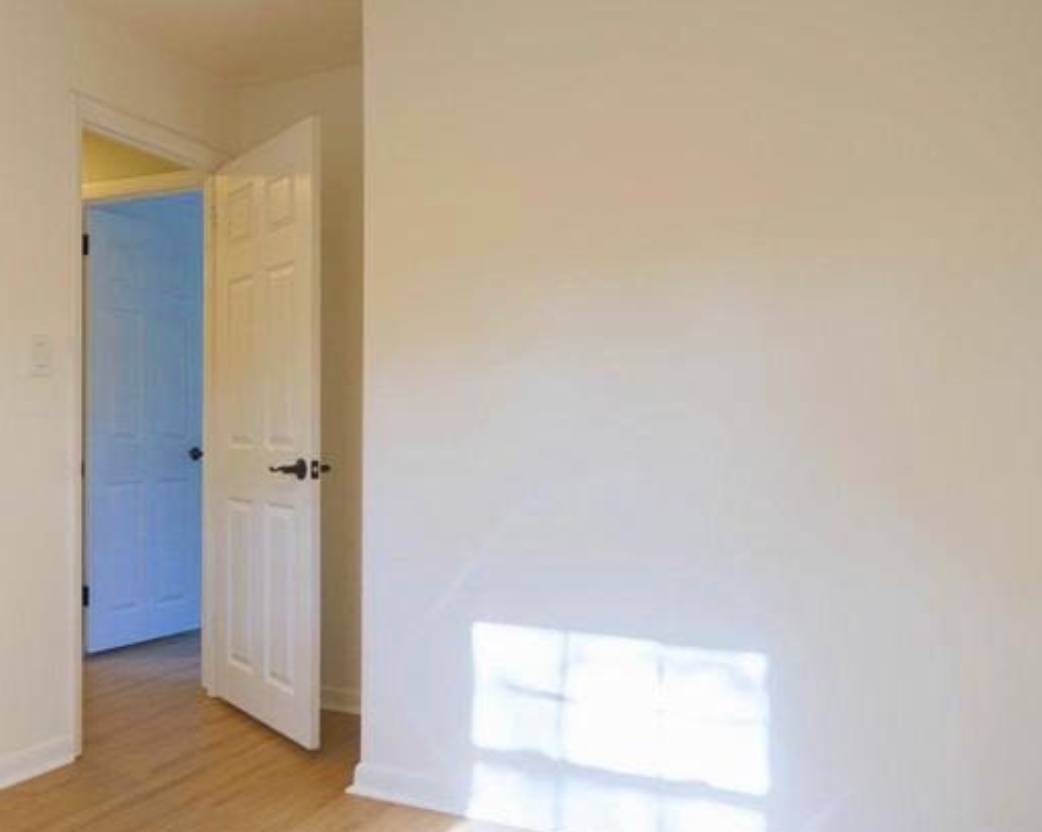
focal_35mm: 32
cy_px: 462
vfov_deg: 45.7
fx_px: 986
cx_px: 326
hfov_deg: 54.3
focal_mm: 17
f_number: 7.1
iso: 125
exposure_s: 1/60
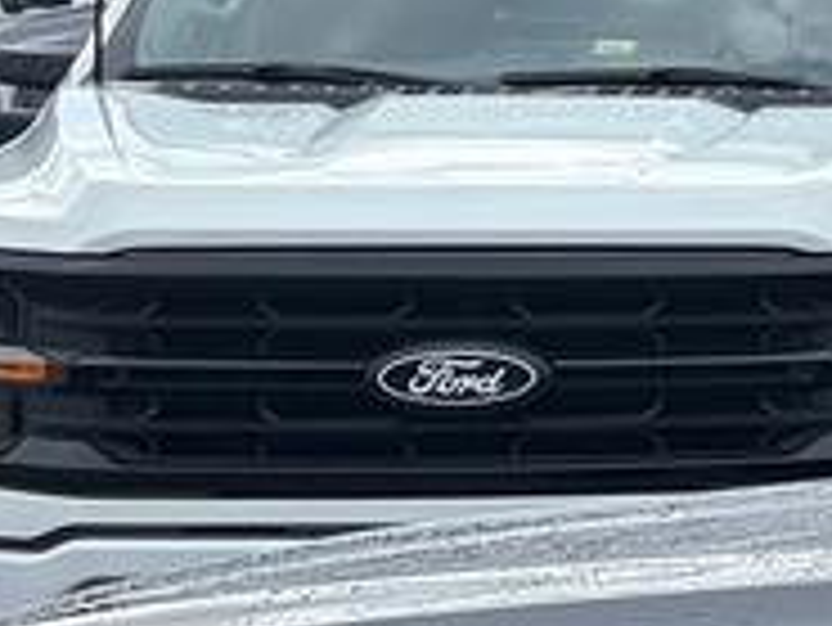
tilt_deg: -0.1
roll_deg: +0.7
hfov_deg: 9.1
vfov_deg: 8.2
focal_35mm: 180
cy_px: 122
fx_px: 4329
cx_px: 2366
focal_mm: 5.96
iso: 64
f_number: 1.6
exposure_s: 1/3125
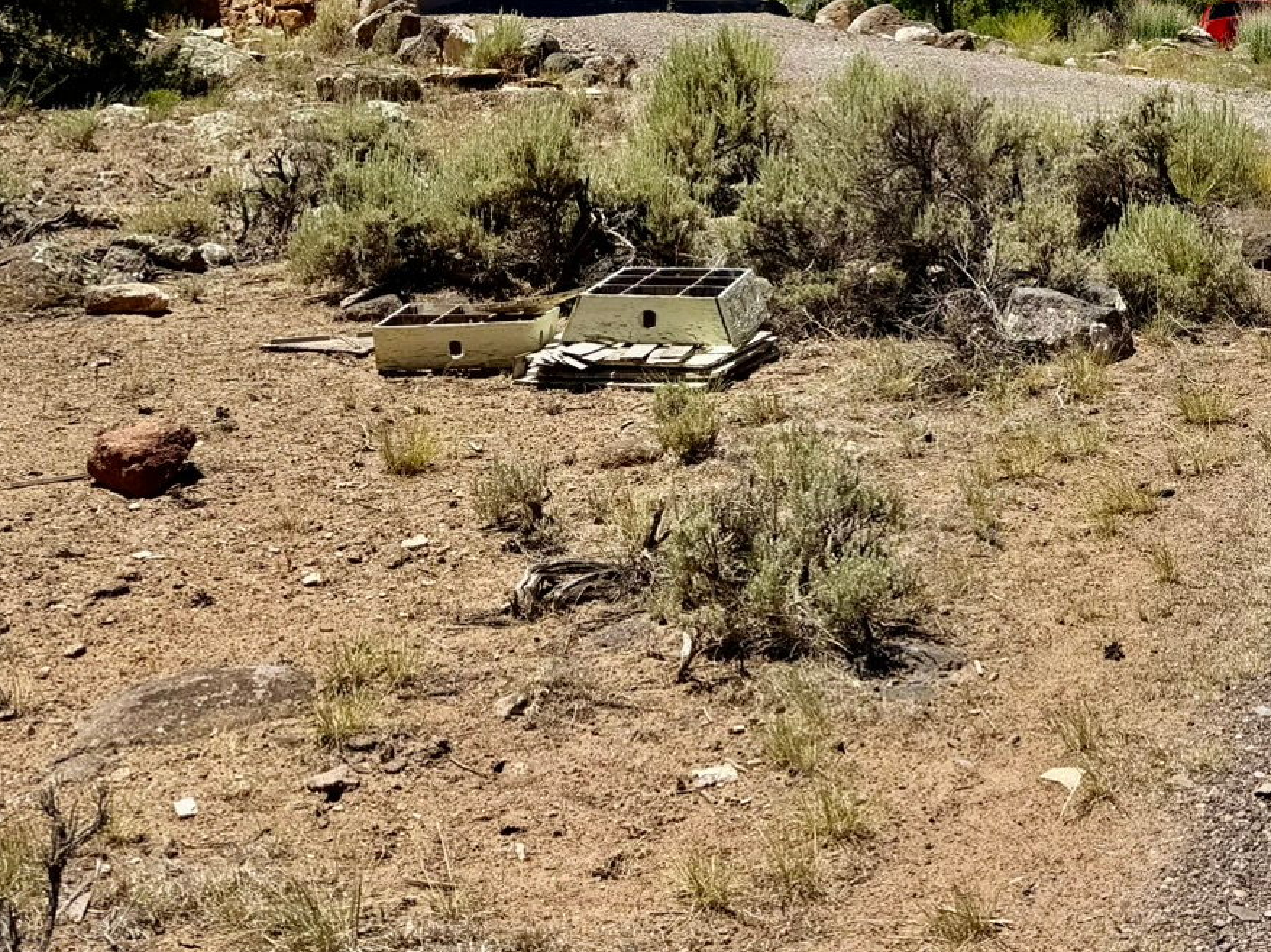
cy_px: -107
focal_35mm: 56
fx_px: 2056
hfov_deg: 31.9
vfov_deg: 24.3
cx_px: 1246
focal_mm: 6.76
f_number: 1.78
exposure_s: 1/5319
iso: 80
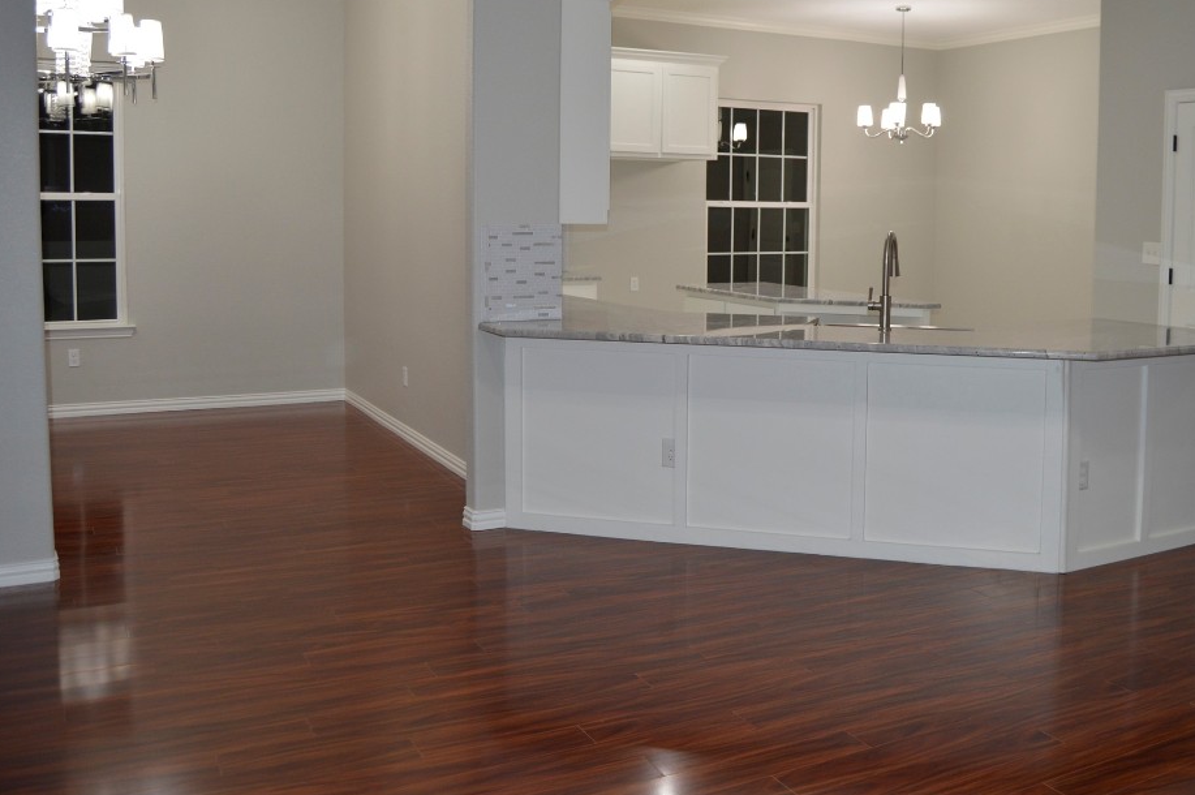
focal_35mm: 34
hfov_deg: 55.4
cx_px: 723
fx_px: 1128
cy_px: 304
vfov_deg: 38.6
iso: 400
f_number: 4
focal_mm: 18
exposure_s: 1/60
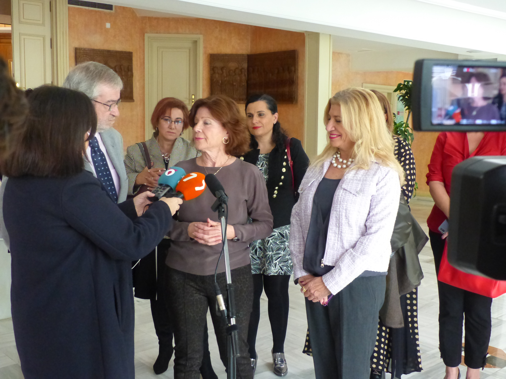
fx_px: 614
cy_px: 190
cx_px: 253
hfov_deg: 44.8
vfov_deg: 34.3
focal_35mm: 42
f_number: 2.8
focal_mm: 7.6
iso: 800
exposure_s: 1/125
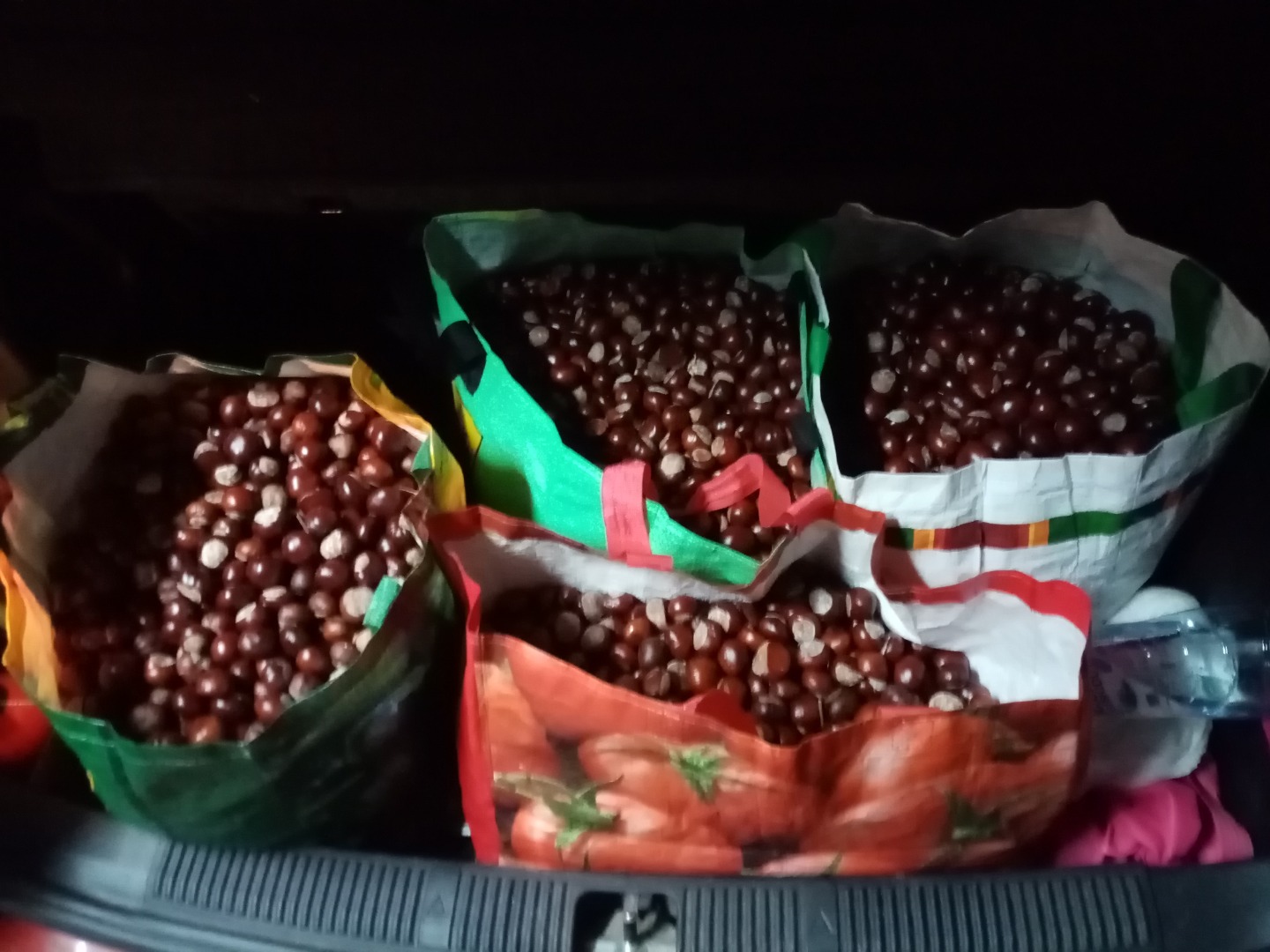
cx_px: 635
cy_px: 476
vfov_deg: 53.1
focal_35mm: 26
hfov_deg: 67.3
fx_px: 954
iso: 2377
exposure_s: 1/14.3
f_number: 1.8
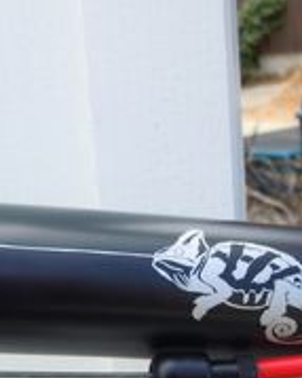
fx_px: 805
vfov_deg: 26.2
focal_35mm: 72
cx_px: 17
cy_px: 266
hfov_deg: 20.7
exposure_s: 1/200
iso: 100
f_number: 4
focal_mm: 5.9
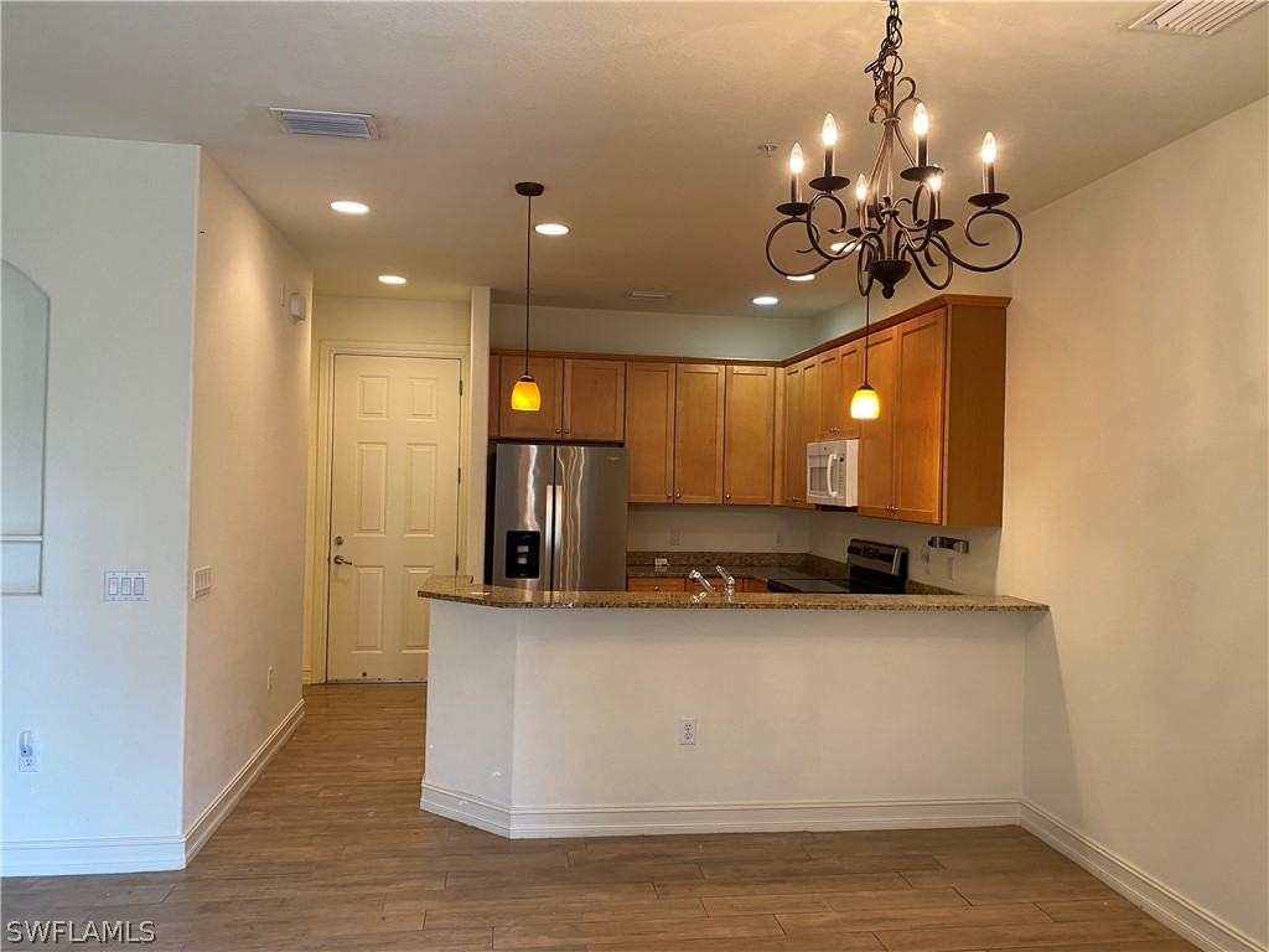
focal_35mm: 26
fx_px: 953
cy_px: 476
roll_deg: -1.4
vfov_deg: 53.1
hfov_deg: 67.3
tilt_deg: +0.6
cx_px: 634
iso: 80
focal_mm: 4.25
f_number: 1.8
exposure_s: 1/60
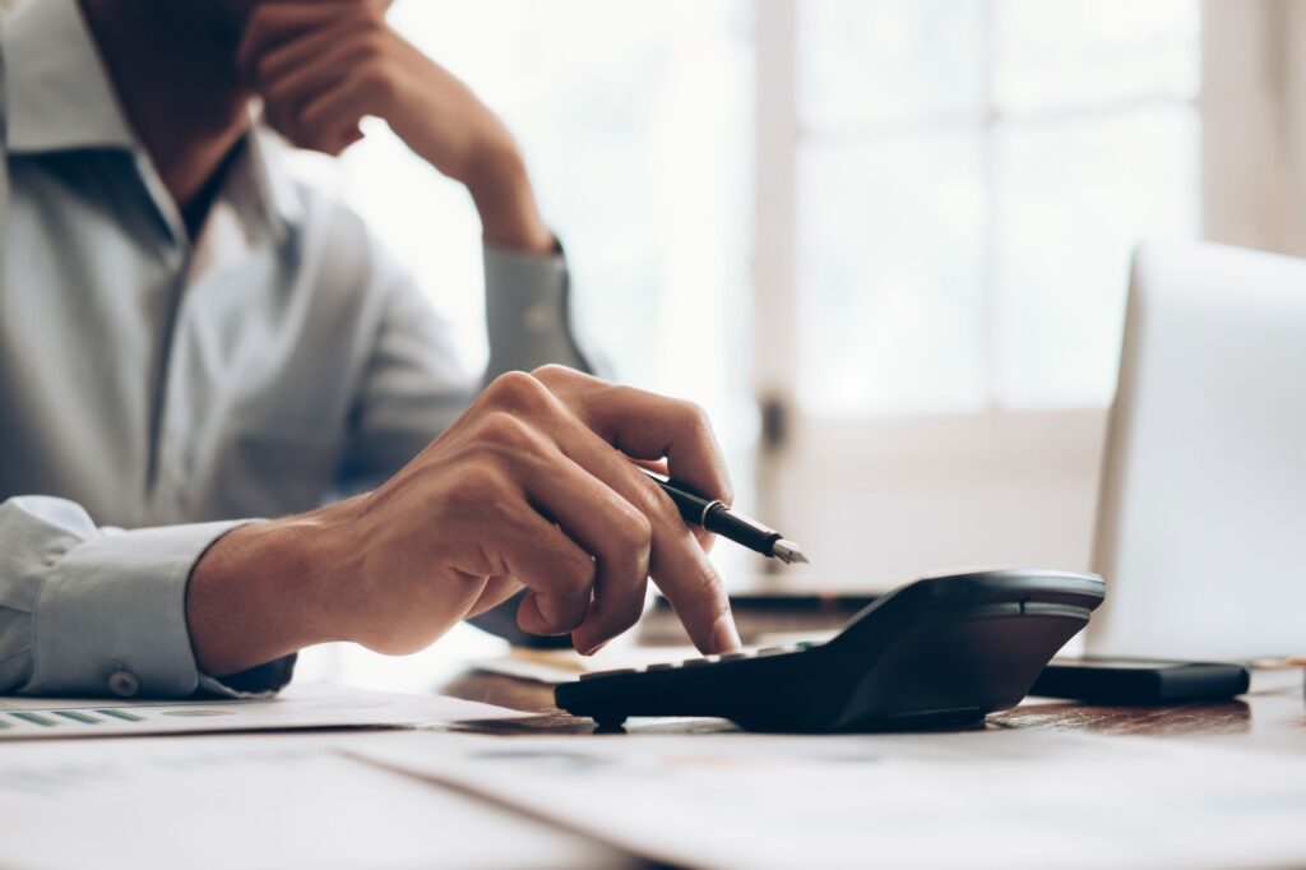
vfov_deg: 25.5
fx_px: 1922
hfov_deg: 37.5
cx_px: 653
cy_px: 435
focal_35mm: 53
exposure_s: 1/125
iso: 320
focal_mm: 35
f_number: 2
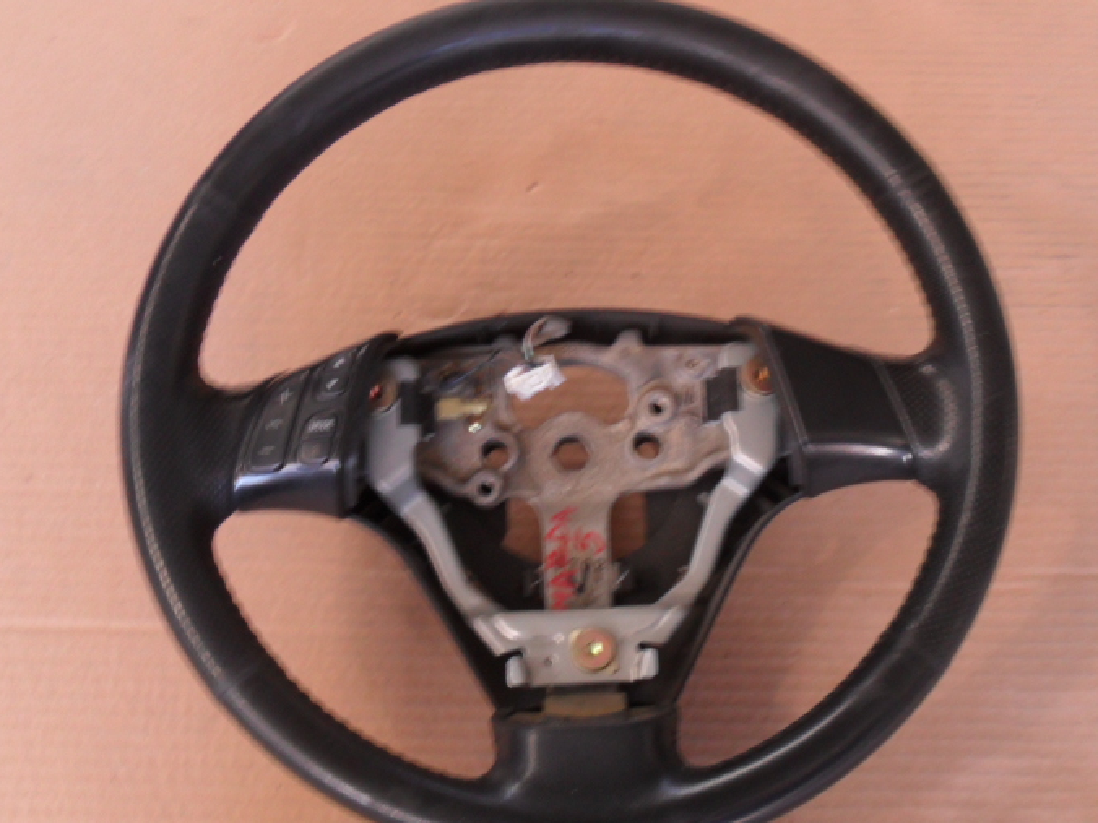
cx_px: 629
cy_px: 506
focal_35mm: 53
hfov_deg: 36.1
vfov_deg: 27.4
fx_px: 1681
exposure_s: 1/8
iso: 80
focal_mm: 6.3
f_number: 3
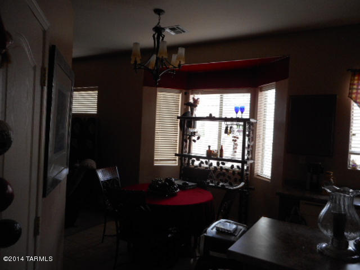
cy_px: 135
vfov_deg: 54.9
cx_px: 180
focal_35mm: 25
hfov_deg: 69.4
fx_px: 260
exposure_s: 1/30
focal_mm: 4.5
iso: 140
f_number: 3.7
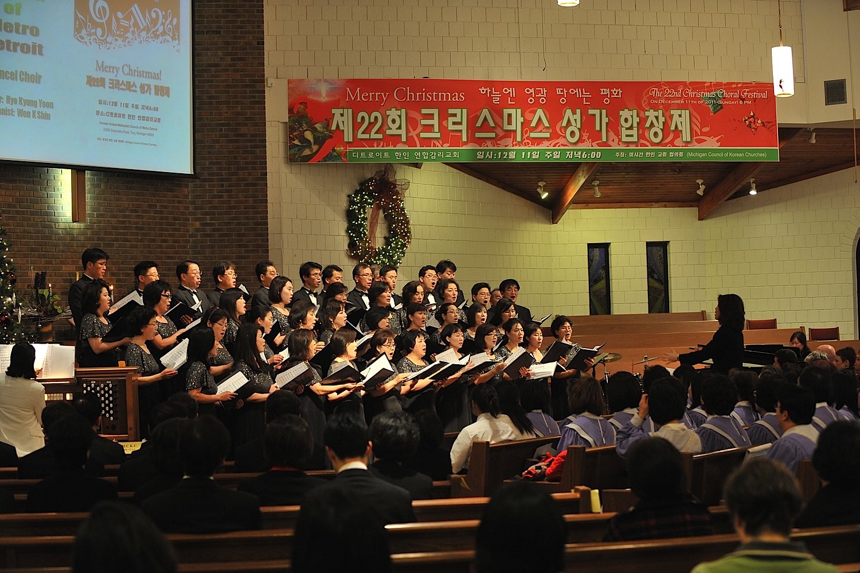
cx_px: 430
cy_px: 286
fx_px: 1672
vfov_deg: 19.4
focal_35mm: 70
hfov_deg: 28.9
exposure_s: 1/80
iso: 1600
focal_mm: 70
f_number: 4
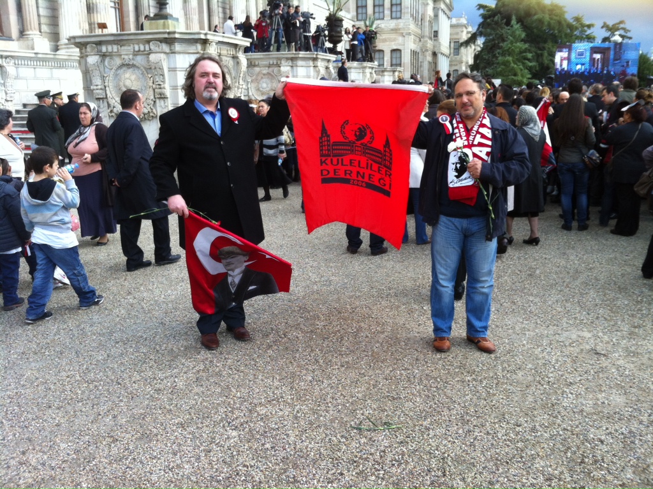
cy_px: 244
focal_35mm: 35
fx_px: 660
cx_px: 326
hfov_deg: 52.7
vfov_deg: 40.6
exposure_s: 1/196
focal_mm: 3.85
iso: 80
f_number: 2.8
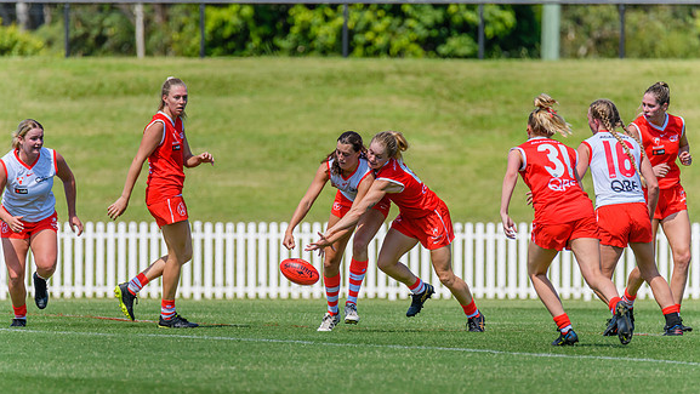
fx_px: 12329
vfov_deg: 1.8
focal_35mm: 664
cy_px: 231
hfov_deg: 3.3
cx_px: 362
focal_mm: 600
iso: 800
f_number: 9
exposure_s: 1/2000
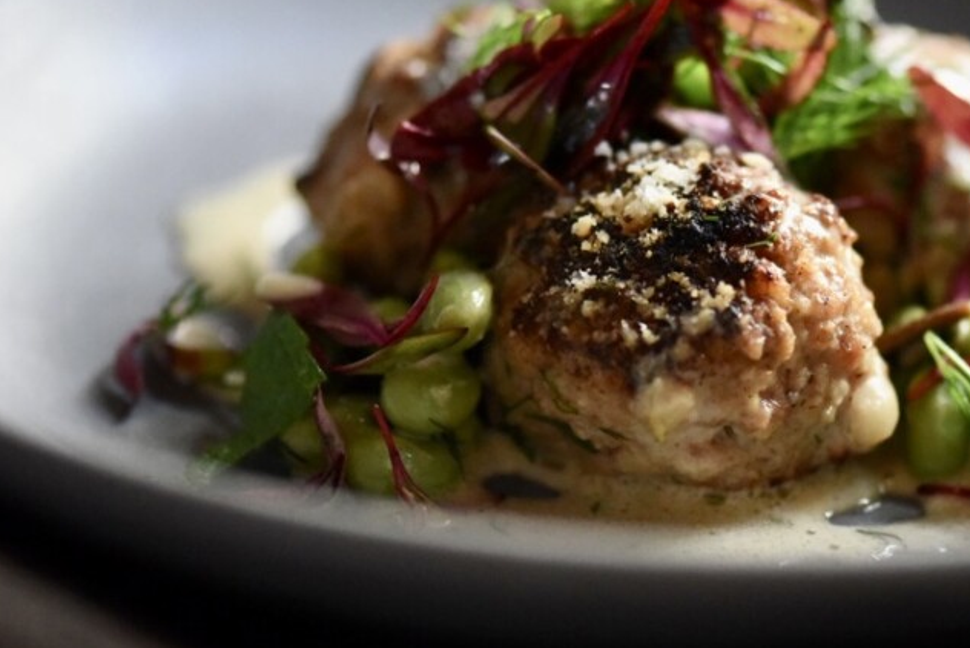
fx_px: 4582
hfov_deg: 12.1
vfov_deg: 8.1
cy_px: 285
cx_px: 674
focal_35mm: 170
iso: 8000
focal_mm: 105
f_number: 3.5
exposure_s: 1/200
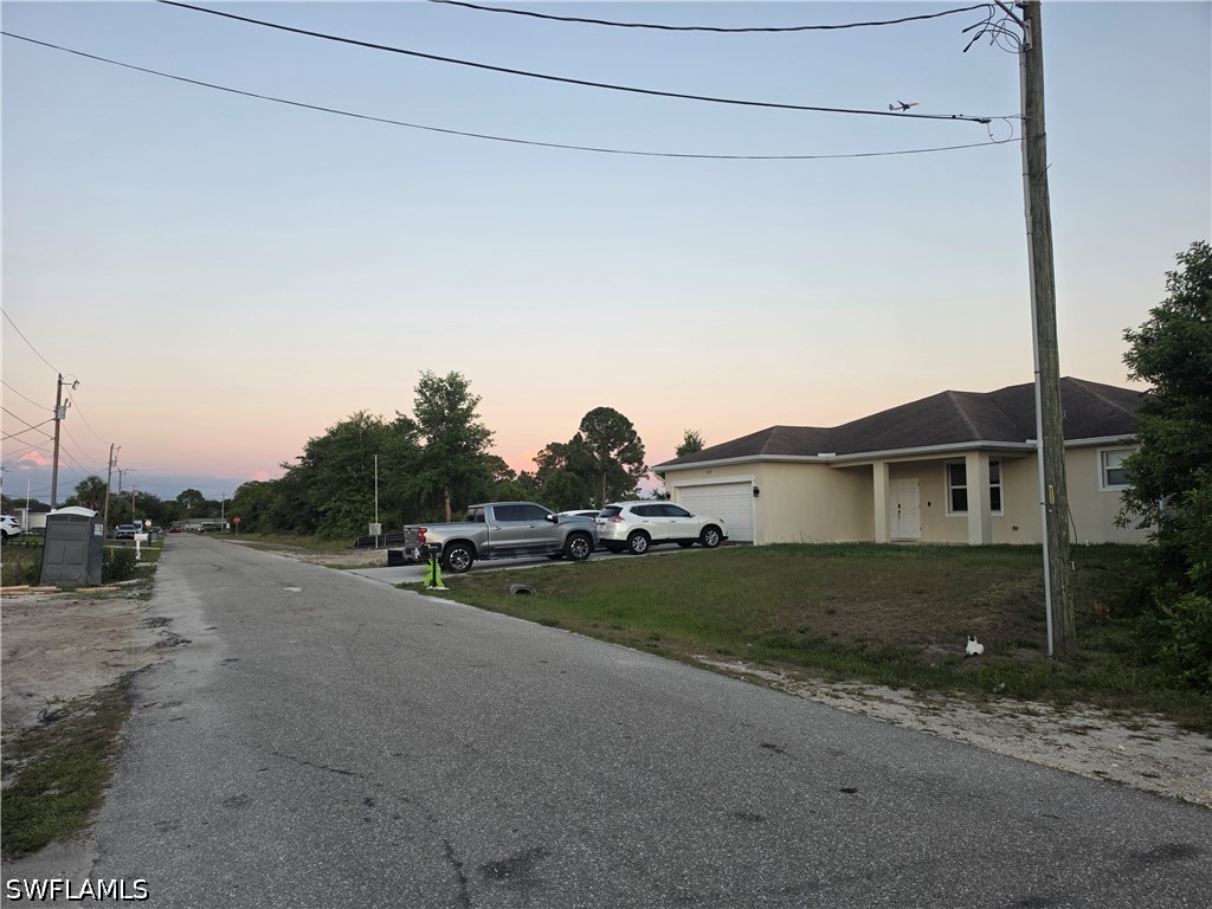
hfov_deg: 73.9
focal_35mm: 23
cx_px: 606
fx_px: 805
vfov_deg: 58.9
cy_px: 454
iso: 50
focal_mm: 6.5
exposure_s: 1/180
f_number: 1.4
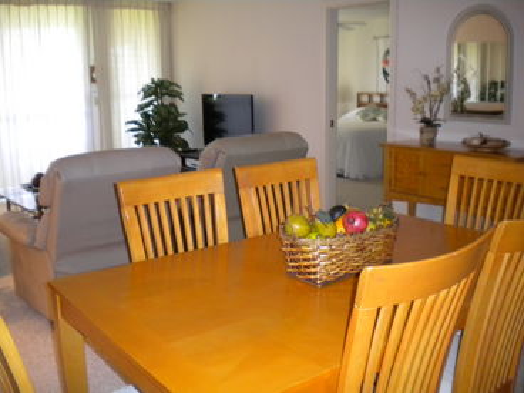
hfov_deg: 52.6
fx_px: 530
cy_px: 196
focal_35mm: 35
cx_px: 262
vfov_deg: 40.7
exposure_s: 1/30
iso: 400
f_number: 3.1
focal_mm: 6.3
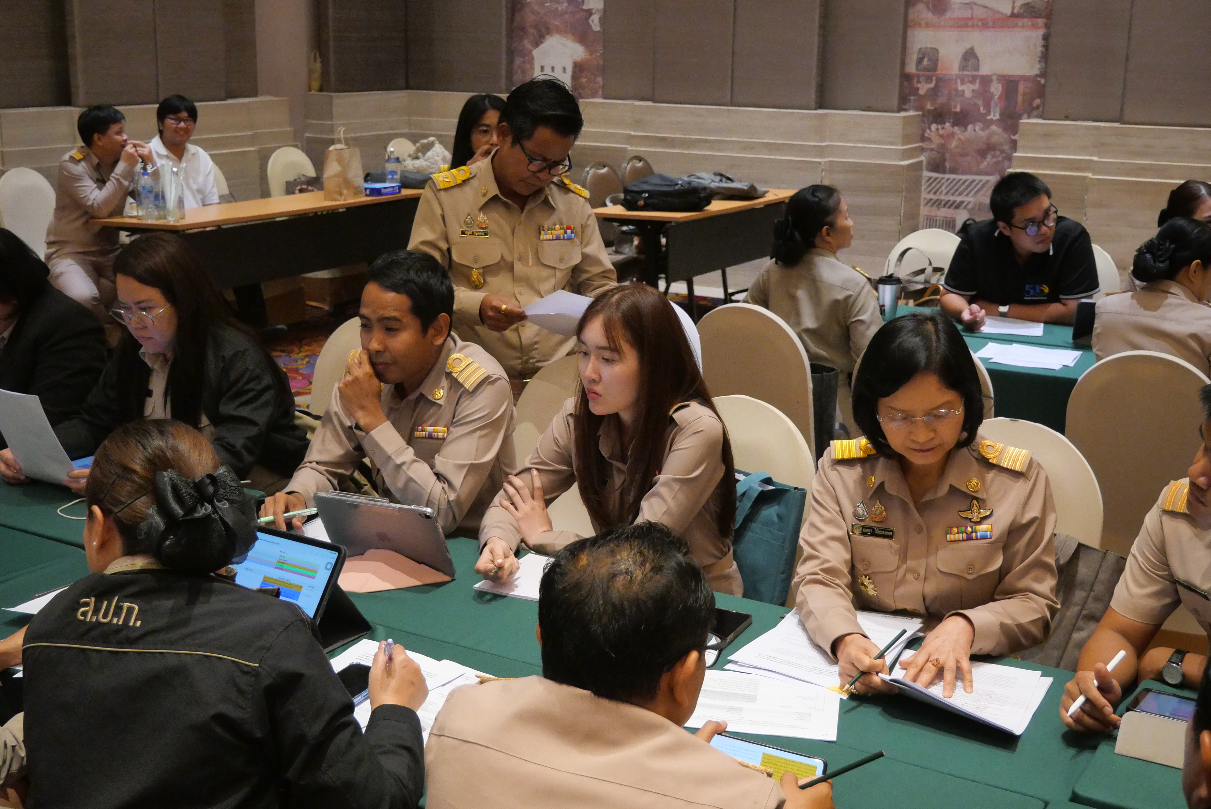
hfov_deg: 43.6
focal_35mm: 45
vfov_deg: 29.9
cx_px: 606
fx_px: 1515
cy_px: 404
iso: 3200
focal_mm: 22
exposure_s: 1/125
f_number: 4.2
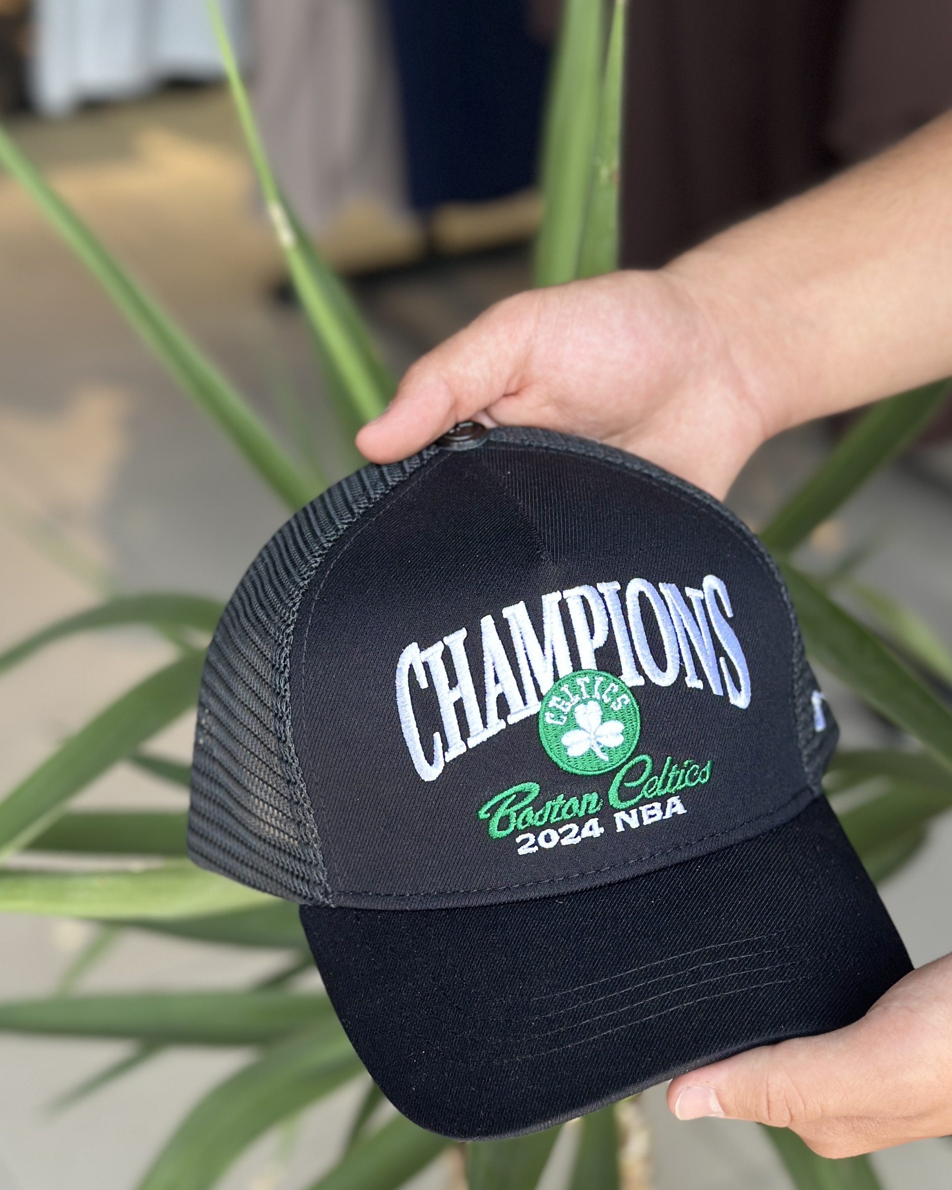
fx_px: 2536
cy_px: 794
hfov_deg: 21.2
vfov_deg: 26.3
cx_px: 579
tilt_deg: -30.4
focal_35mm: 72
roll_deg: +2.2
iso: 80
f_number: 1.78
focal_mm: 6.86
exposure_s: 1/141
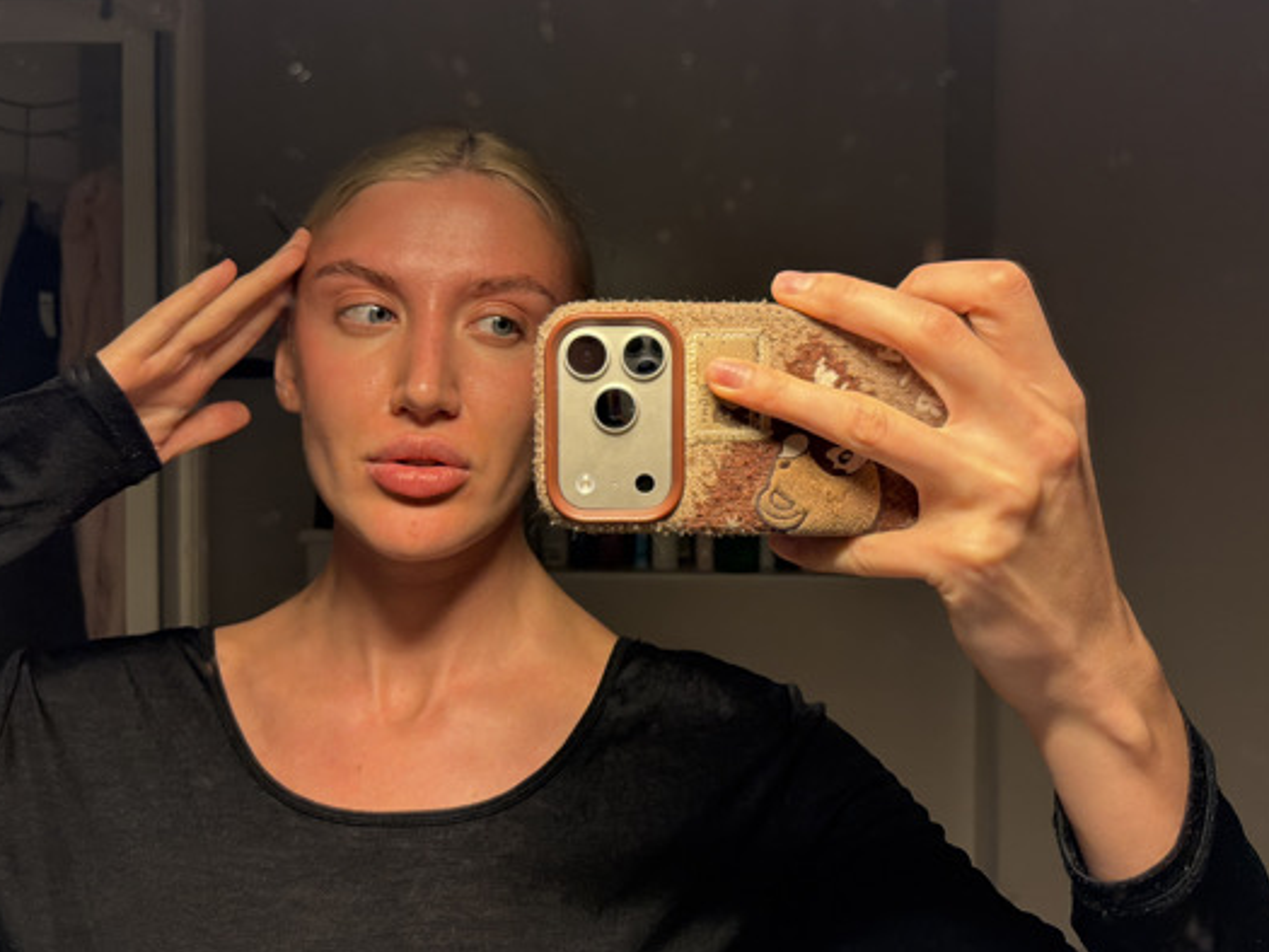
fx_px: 1173
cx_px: 619
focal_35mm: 32
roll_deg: +0.3
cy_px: 356
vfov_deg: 43.8
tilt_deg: -0.9
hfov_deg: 56.8
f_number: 1.78
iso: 250
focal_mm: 6.76
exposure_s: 1/50
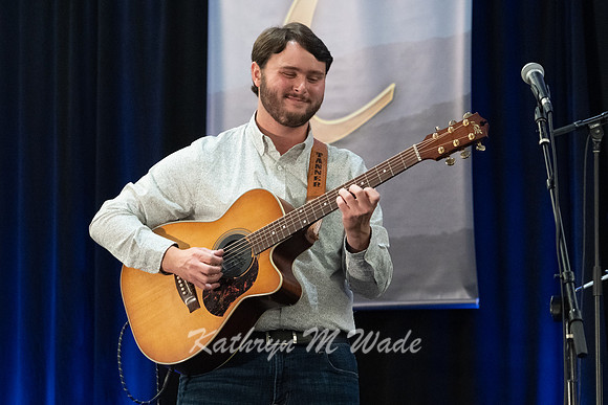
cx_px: 259
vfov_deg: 10.7
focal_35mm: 129
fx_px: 2175
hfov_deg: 15.9
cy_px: 172
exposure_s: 1/160
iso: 8000
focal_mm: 112
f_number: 6.3
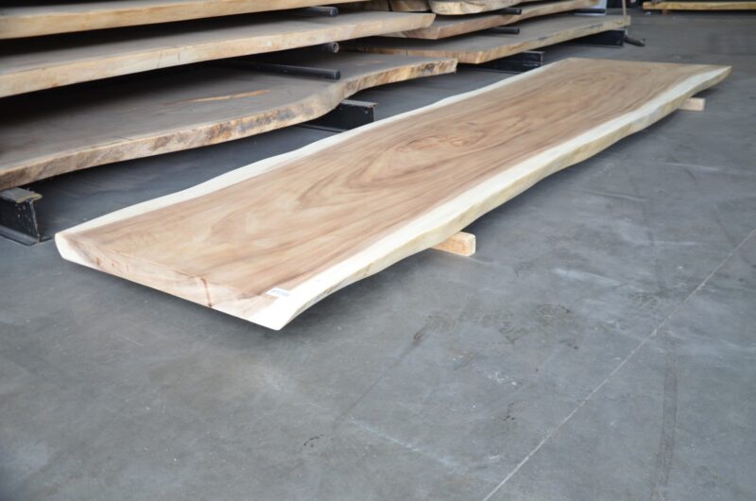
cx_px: 378
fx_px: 754
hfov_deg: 53.2
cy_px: 250
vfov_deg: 36.7
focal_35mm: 36
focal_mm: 24
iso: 560
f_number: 4
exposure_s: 1/60
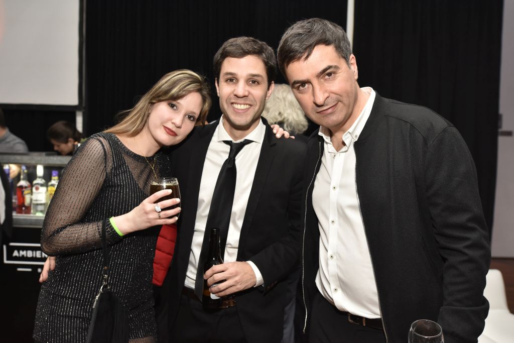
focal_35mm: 30
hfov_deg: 61.9
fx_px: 428
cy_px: 172
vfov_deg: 43.6
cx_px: 257
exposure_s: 1/100
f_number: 3.2
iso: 1000
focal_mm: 20
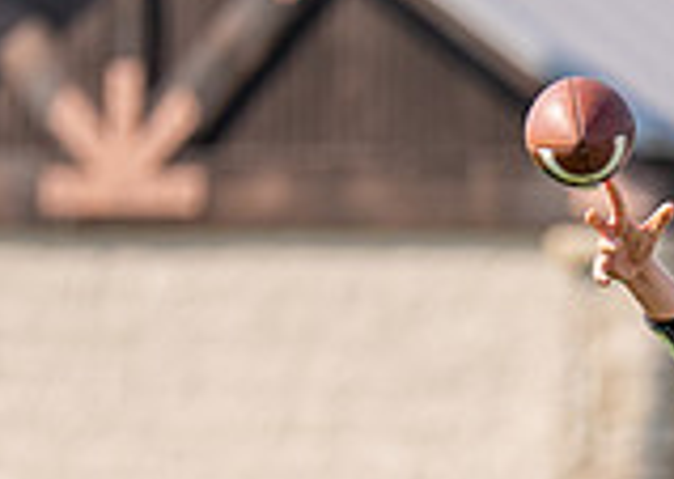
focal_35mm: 1157
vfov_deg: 1.2
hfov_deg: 1.7
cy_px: 726
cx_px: 846
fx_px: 22110
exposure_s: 1/2500
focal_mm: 200
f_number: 2.8
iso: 125
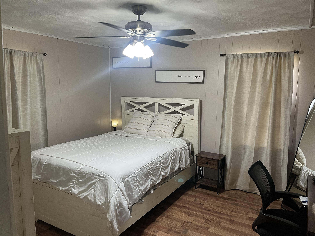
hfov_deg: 67.3
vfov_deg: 53.1
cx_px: 158
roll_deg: -0.6
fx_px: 237
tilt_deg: -7.5
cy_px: 118
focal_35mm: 26
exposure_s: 1/60
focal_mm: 5.1
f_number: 1.6
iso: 160
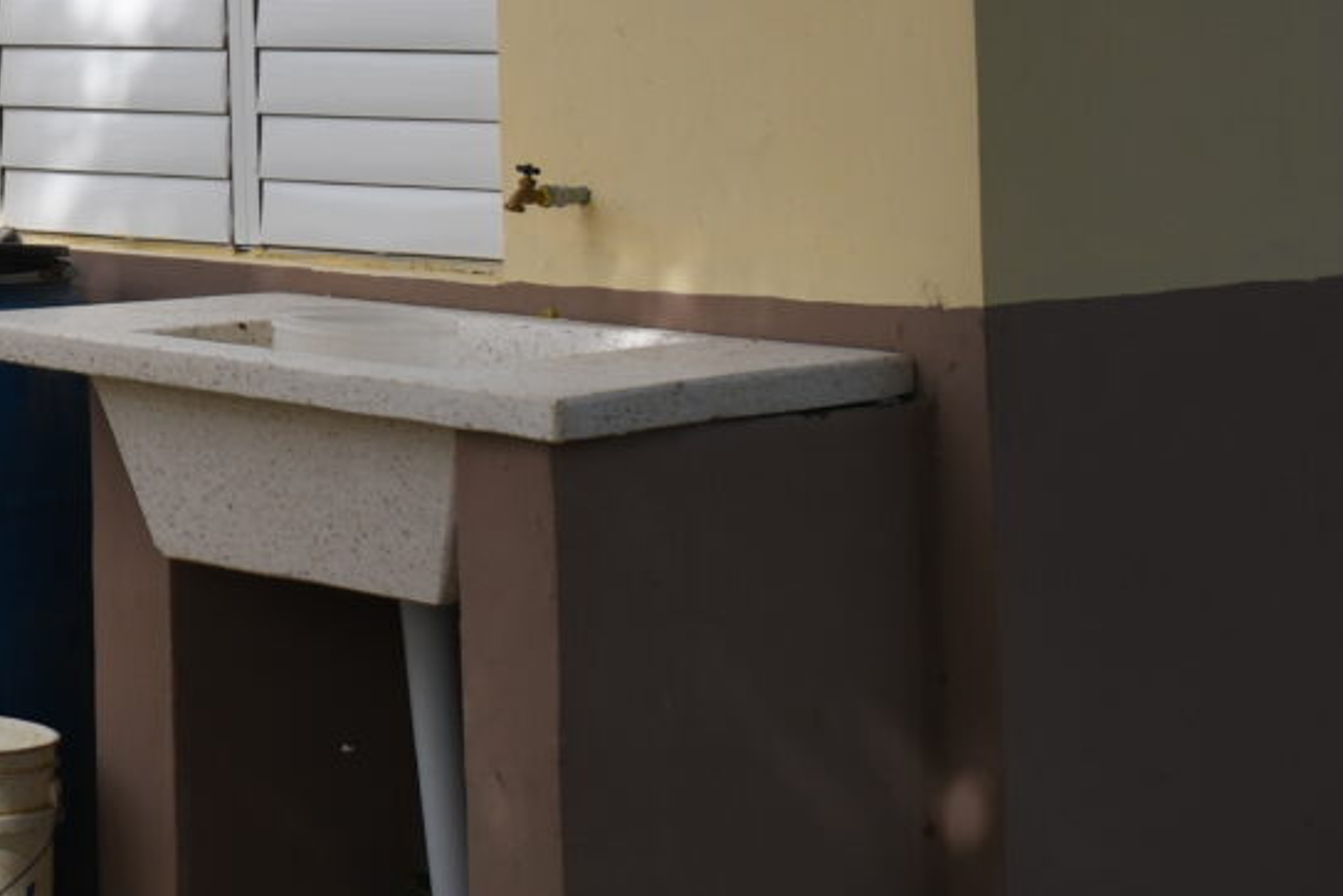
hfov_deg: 15.4
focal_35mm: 113
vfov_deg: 11.6
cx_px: -1111
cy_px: -443
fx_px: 4216
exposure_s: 1/1600
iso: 100
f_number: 2.8
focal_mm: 24
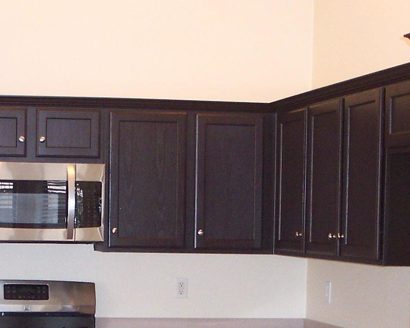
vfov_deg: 16.4
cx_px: 63
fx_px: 1129
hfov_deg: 20.3
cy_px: 279
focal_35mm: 93
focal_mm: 7.5
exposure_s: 1/30
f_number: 2.8
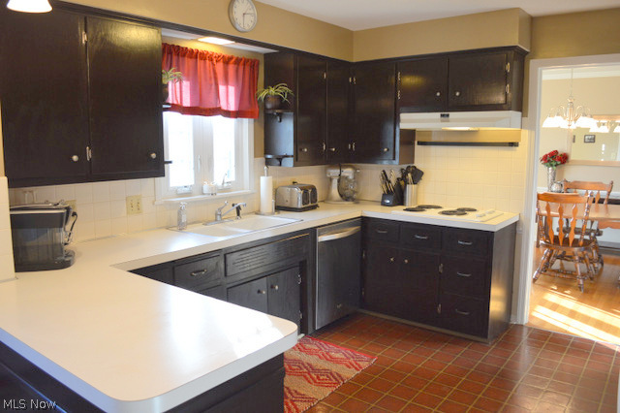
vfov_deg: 47.9
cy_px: 206
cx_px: 310
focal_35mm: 27
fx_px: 465
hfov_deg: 67.4
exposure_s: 1/30
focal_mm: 18
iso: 400
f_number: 3.5
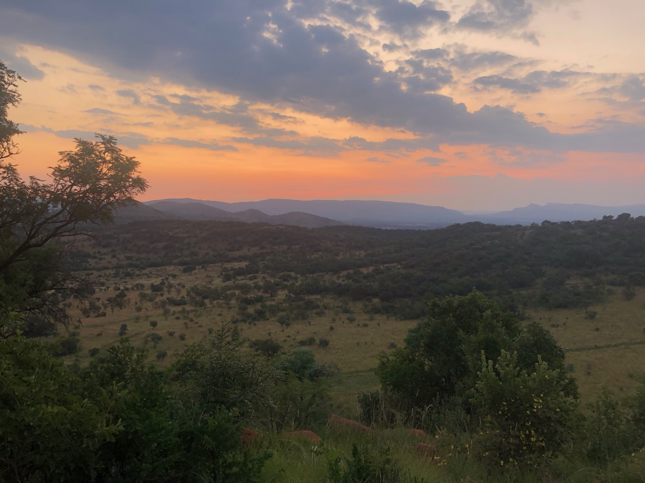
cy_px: 242
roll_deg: +1.0
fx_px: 522
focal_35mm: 28
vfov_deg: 49.7
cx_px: 322
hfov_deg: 63.4
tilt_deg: -3.3
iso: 125
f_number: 1.8
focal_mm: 4
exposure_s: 1/75
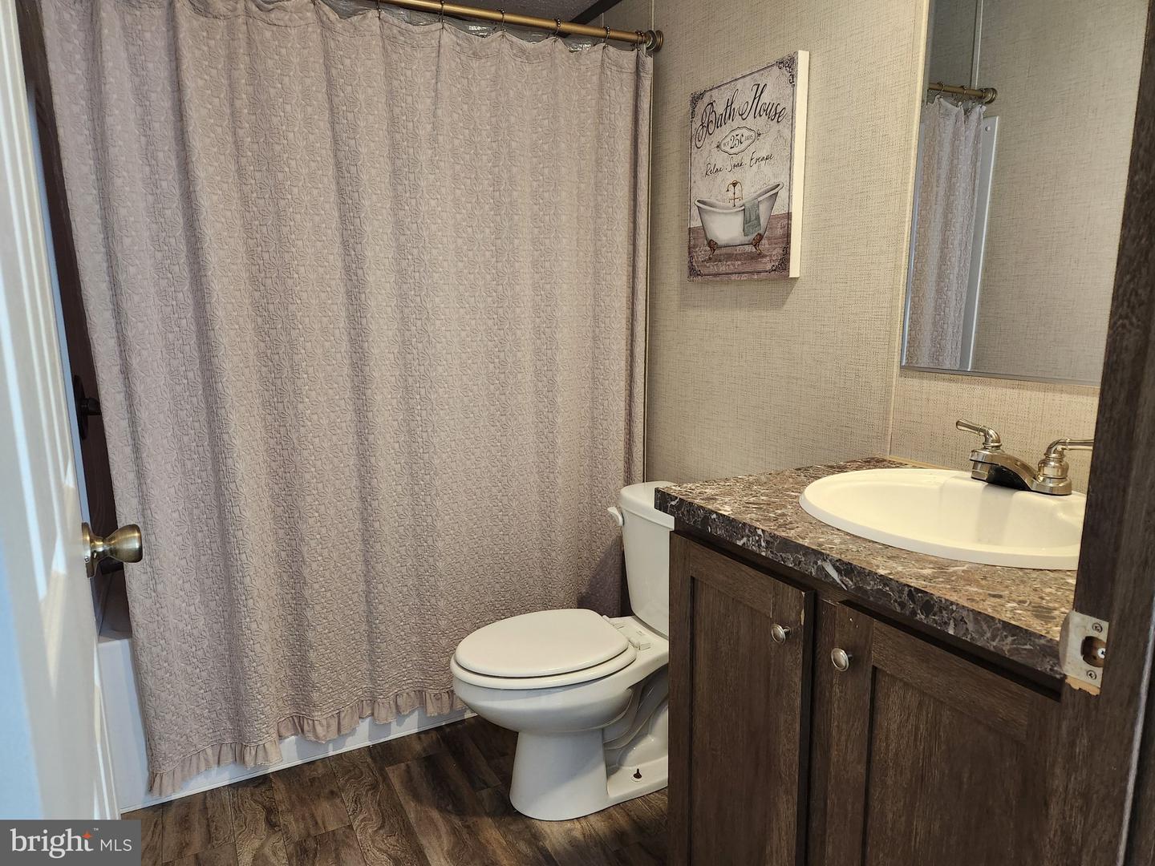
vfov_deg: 58.9
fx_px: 767
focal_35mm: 23
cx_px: 578
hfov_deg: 73.9
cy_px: 433
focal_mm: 5.4
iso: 400
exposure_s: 1/120
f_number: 1.8
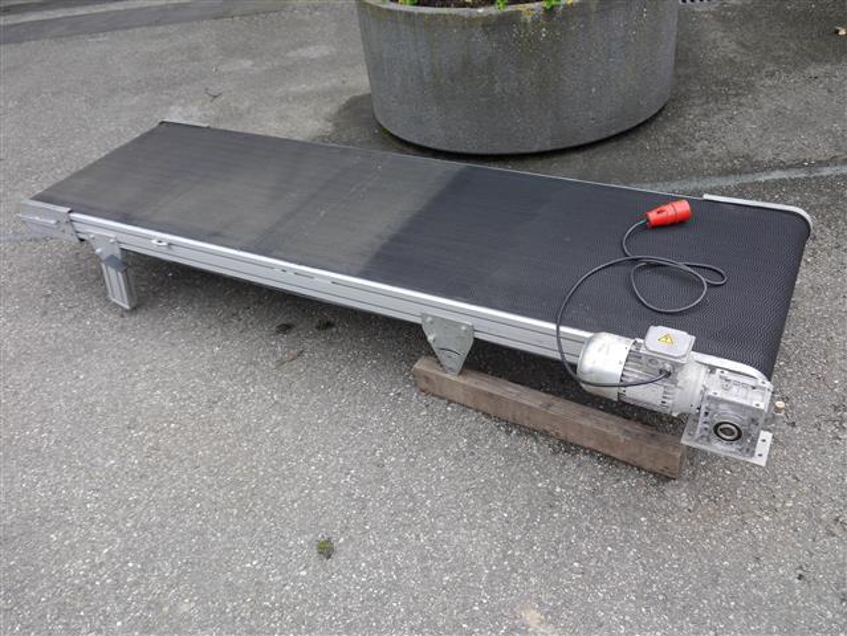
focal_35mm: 30
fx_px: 734
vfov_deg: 46.8
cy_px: 318
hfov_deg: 59.9
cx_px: 424
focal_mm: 15
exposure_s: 1/200
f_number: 4.5
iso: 160
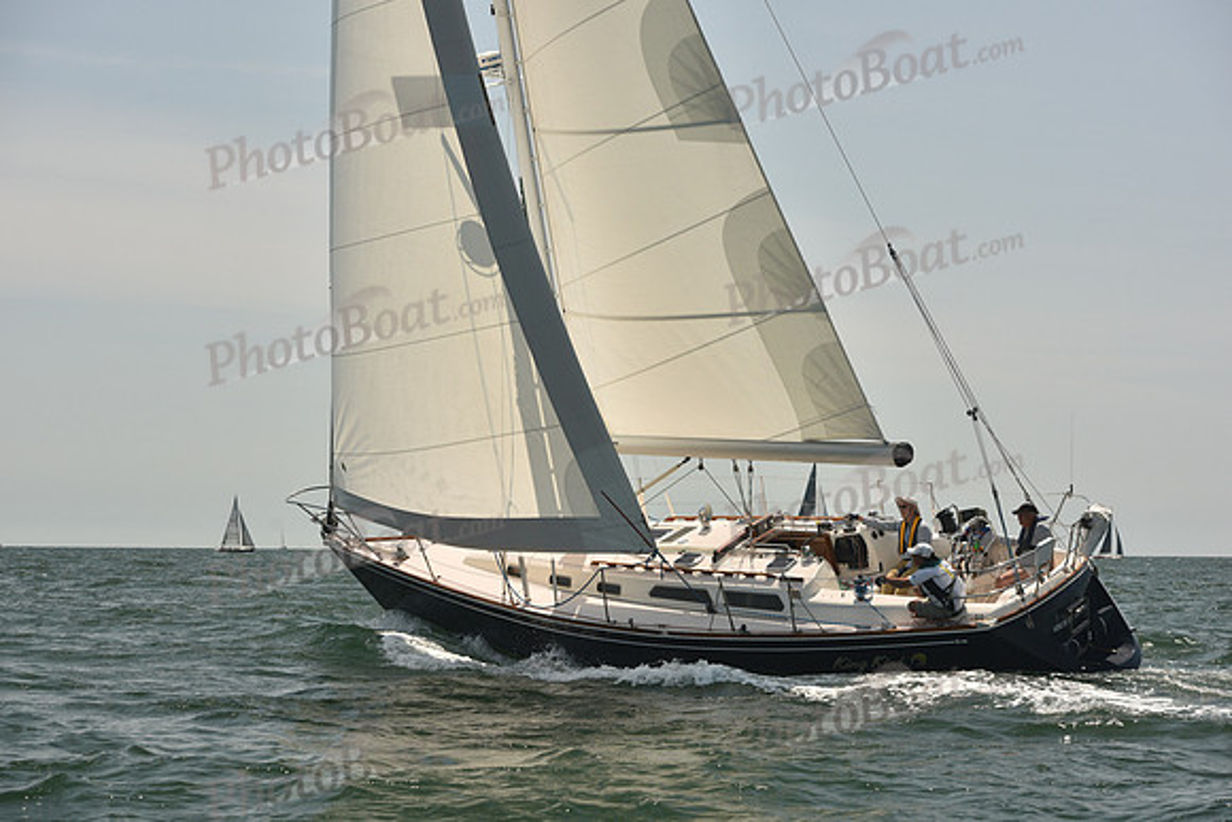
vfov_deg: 18.2
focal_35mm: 75
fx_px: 2567
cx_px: 616
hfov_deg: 27.0
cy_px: 411
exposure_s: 1/1000
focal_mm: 75
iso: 320
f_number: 7.1
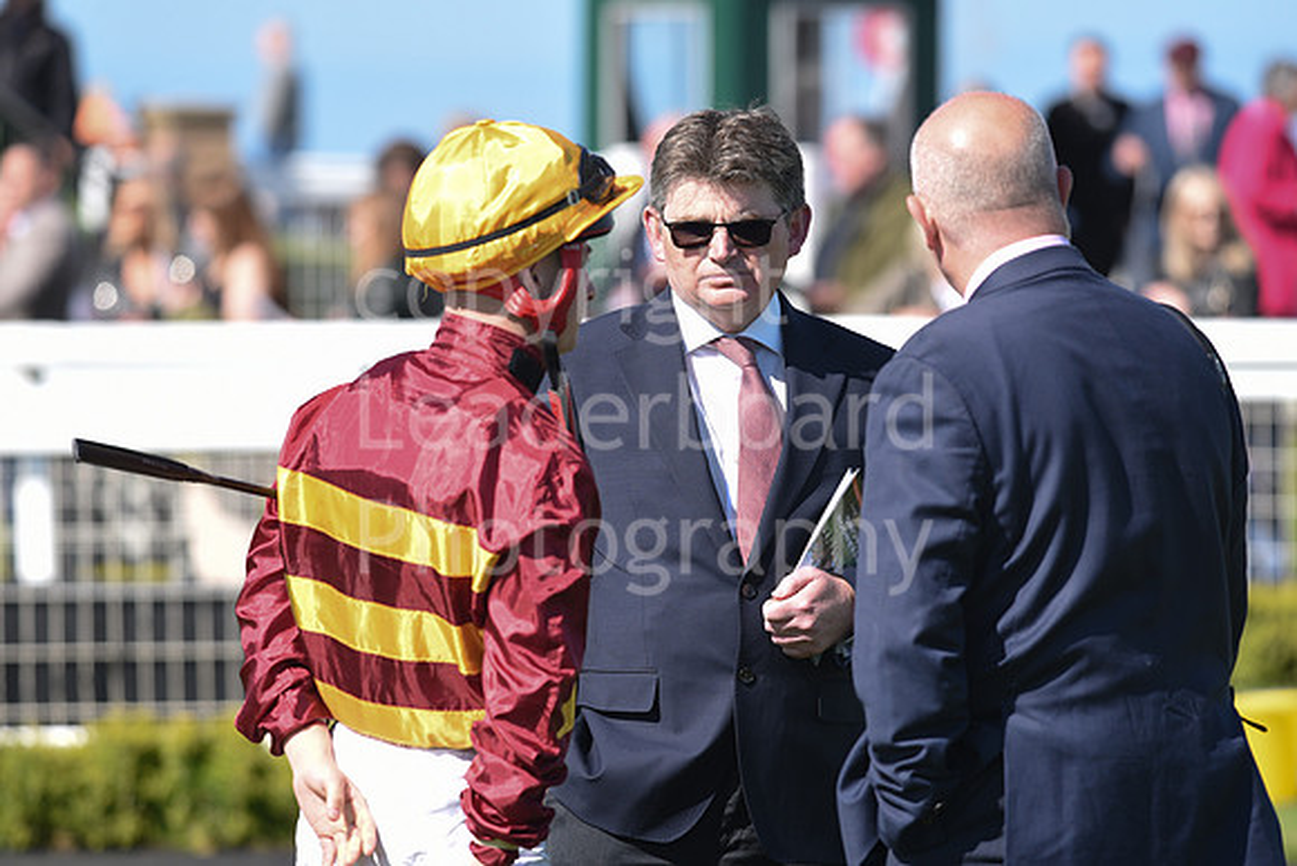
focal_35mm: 300
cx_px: 648
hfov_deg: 6.9
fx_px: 10810
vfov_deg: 4.6
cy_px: 433
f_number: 5.6
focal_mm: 300
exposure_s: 1/1000
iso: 400
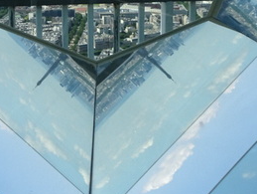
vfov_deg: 19.5
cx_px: 91
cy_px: 11
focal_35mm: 74
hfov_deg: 26.2
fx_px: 550
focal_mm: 4.1
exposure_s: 1/1000
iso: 80
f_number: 3.5
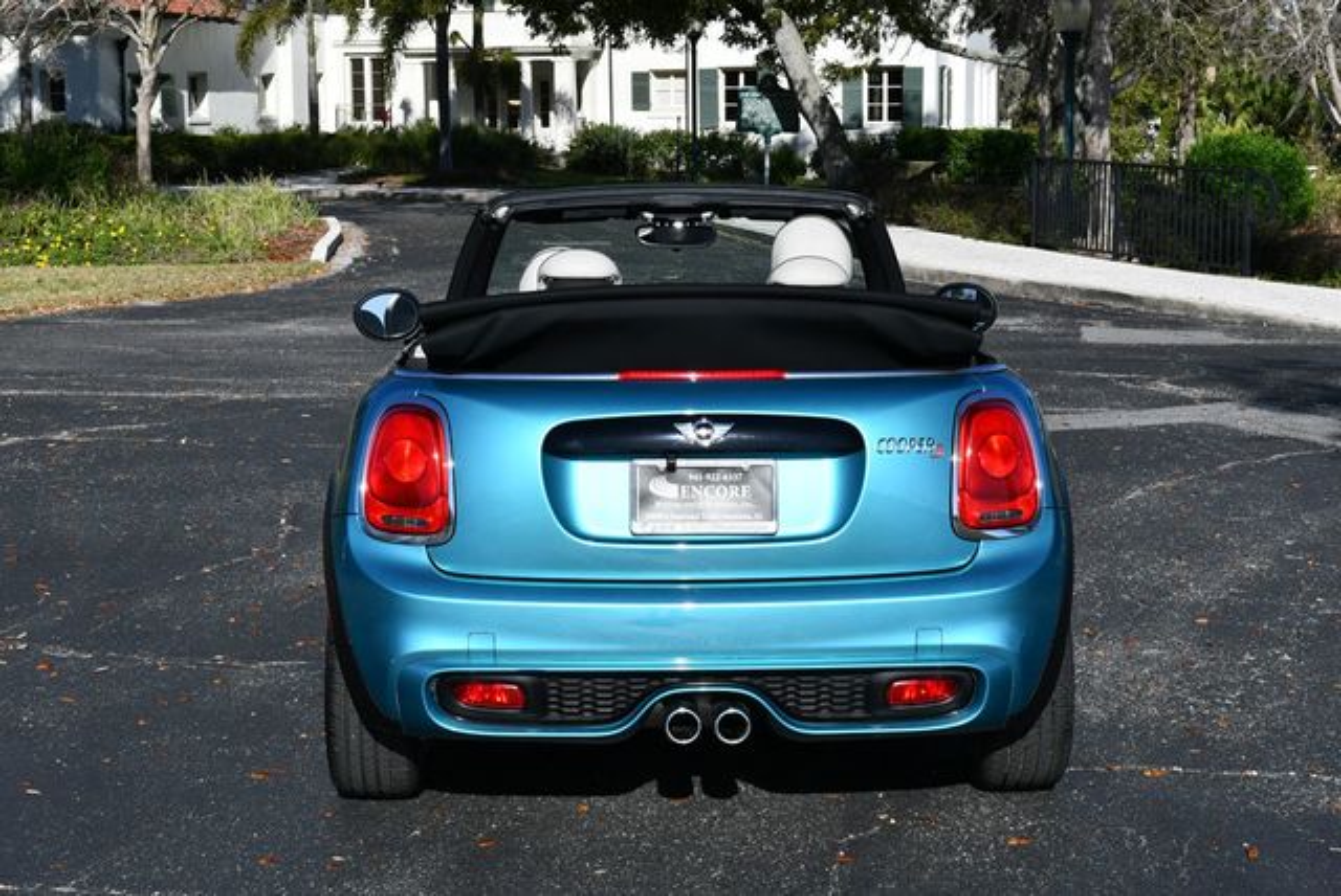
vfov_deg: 21.3
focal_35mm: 64
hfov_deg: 31.4
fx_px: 2386
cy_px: 448
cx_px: 670
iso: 100
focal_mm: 32
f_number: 9
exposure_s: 1/320
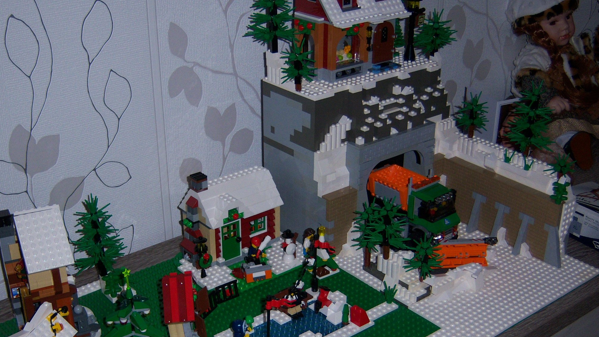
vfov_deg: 23.7
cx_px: 276
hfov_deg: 41.3
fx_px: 794
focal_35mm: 50
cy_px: 249
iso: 80
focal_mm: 7.5
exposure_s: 1/60
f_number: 2.8
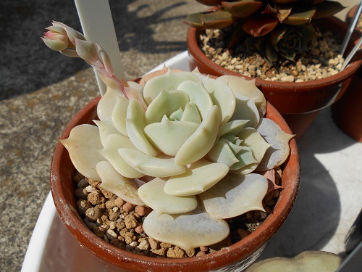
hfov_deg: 60.0
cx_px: 181
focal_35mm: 30
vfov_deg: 46.8
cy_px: 136
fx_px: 314
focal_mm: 5.1
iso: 80
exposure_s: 1/1600
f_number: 3.4
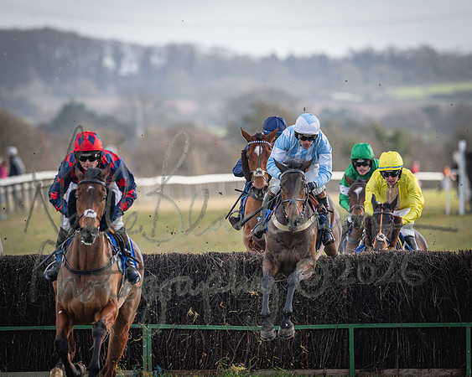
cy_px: 188
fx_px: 9440
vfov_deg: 2.3
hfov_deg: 2.9
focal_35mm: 676
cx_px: 227
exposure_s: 1/2000
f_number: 5
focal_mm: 400
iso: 800
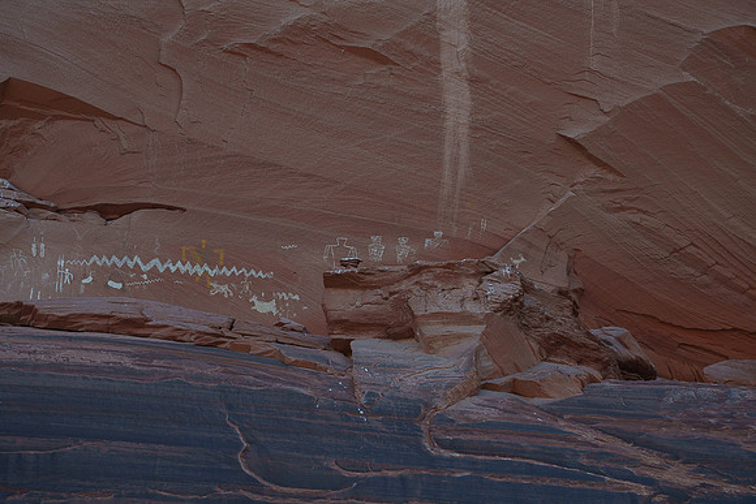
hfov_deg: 10.3
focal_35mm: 200
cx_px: 378
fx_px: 4201
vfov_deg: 6.9
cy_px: 252
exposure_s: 1/400
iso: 1600
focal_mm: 200
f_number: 8
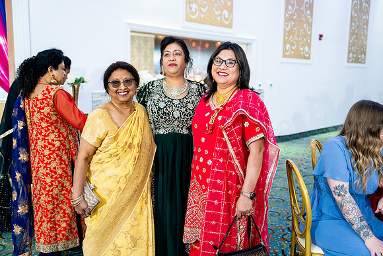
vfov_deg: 35.1
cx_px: 192
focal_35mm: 38
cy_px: 128
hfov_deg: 50.7
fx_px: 404
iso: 1600
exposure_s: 1/125
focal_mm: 38
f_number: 2.8
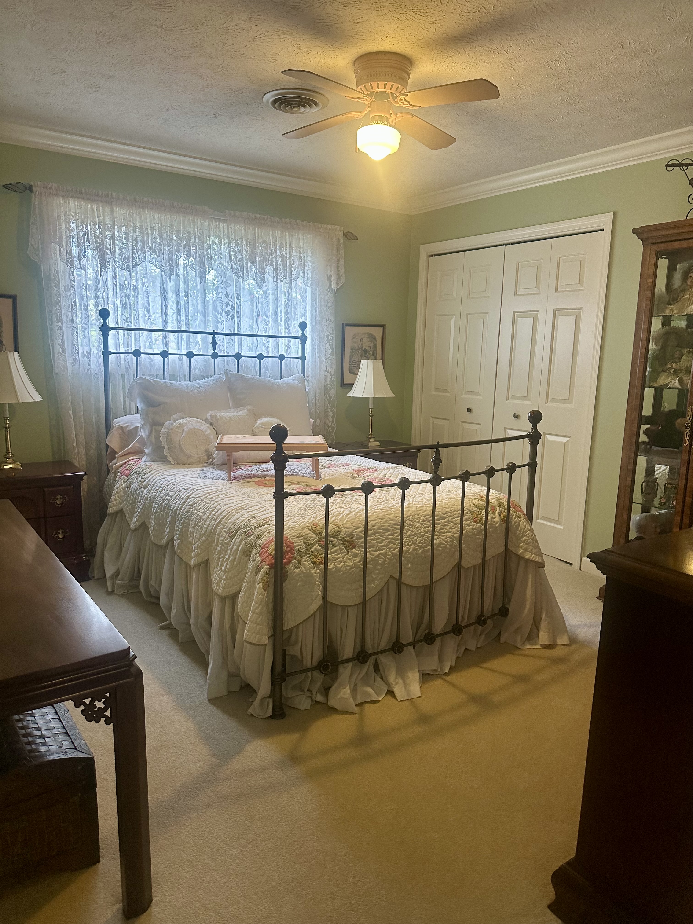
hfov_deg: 56.8
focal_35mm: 24
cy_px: 462
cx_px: 346
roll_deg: -1.6
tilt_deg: -8.8
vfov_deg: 71.6
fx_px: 641
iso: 250
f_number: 1.78
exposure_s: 1/60
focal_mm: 6.86
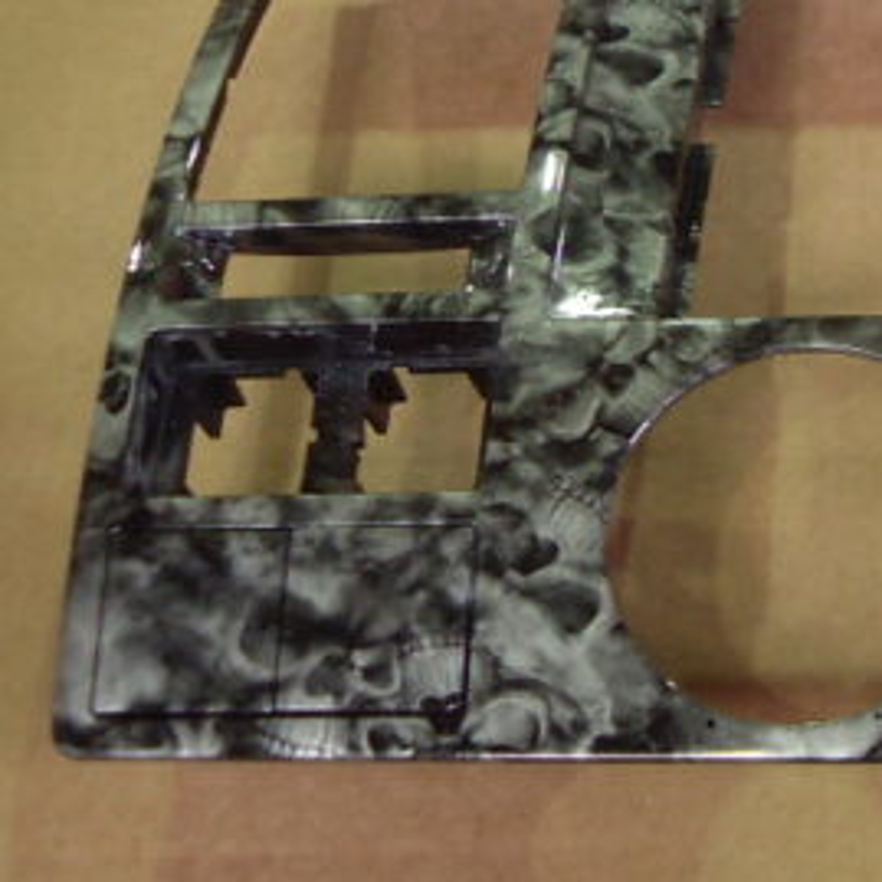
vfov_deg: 18.8
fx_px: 2652
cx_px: 1207
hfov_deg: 17.5
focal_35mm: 92
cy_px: 223
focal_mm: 6.3
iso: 120
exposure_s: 1/45
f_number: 2.8
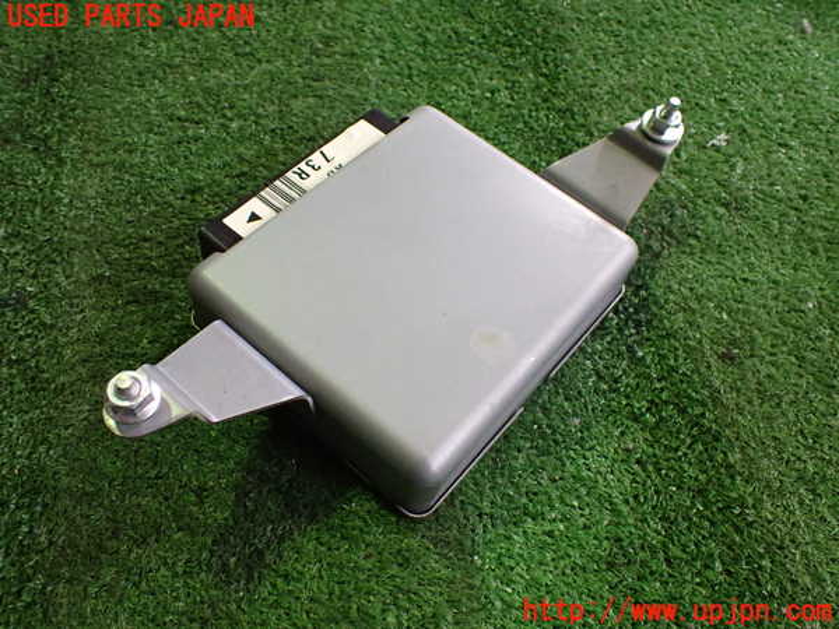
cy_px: 314
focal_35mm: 30
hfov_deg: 60.0
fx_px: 727
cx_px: 420
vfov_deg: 46.8
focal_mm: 5.4
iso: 640
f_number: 2.3
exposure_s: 1/125
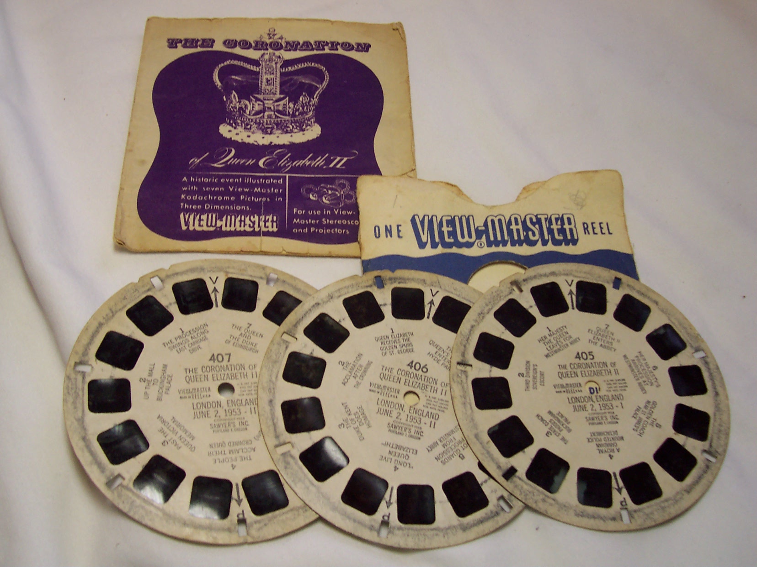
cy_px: 284
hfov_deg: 50.1
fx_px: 809
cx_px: 378
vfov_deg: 38.7
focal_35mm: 37
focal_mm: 5.6
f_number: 2.8
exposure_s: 1/60
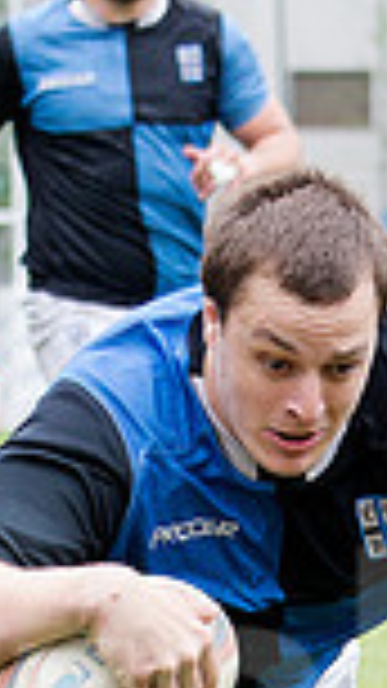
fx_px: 5658
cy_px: 681
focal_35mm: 310
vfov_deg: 6.9
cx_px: 162
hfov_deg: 3.9
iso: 1600
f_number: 4.5
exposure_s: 1/500
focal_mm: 78
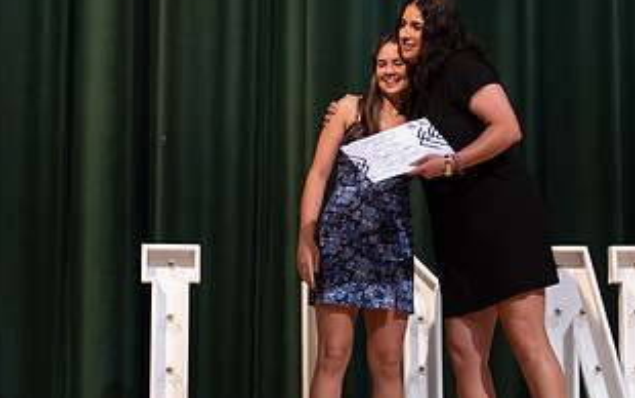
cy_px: 228
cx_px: 449
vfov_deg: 12.1
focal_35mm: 108
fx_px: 1870
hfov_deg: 19.2
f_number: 1.2
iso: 500
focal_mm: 50
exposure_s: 1/320
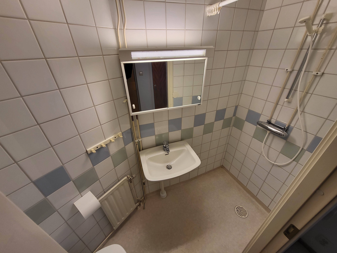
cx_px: 168
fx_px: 127
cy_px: 126
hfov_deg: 106.2
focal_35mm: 13
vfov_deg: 89.9
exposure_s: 1/50
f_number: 2.2
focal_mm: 1.74
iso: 80
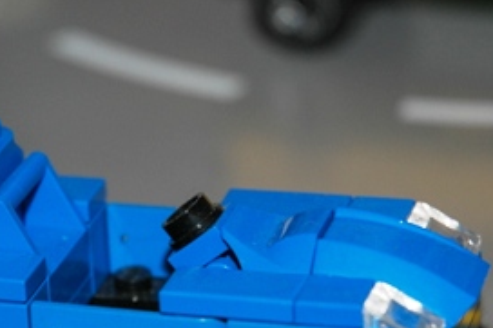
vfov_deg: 5.6
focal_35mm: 247
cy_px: 201
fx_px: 3380
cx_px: 150
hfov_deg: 8.3
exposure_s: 1/60
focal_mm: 70
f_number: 4.5
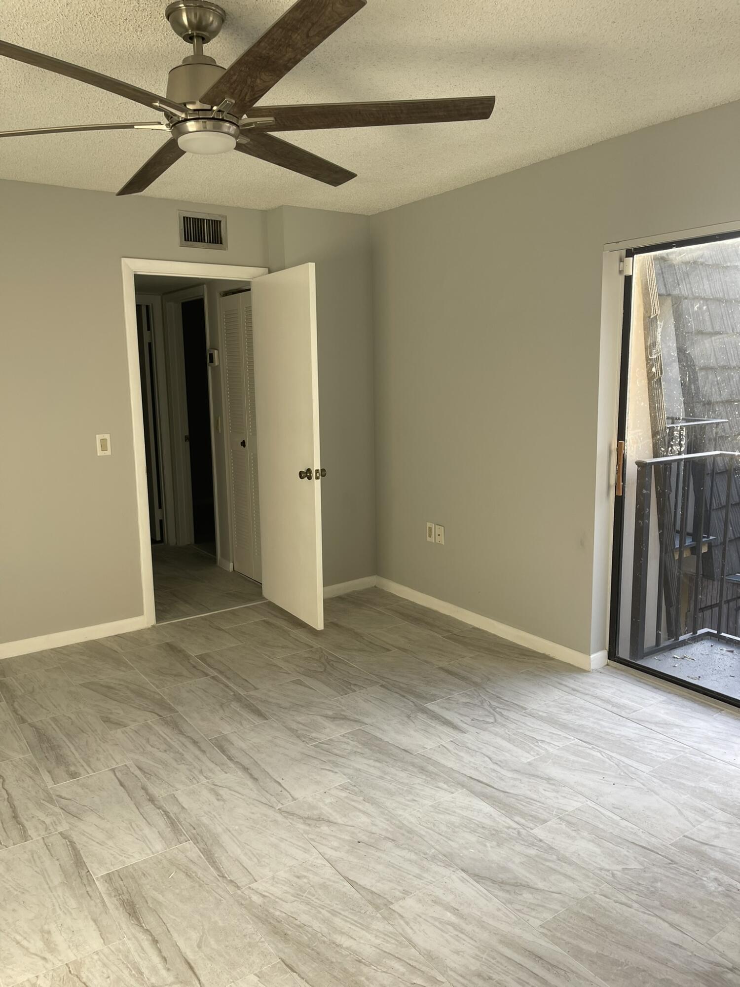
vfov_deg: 69.4
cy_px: 494
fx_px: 713
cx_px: 370
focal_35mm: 25
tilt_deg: -9.5
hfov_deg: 54.9
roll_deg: +1.3
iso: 50
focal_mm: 5.1
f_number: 1.6
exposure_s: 1/121
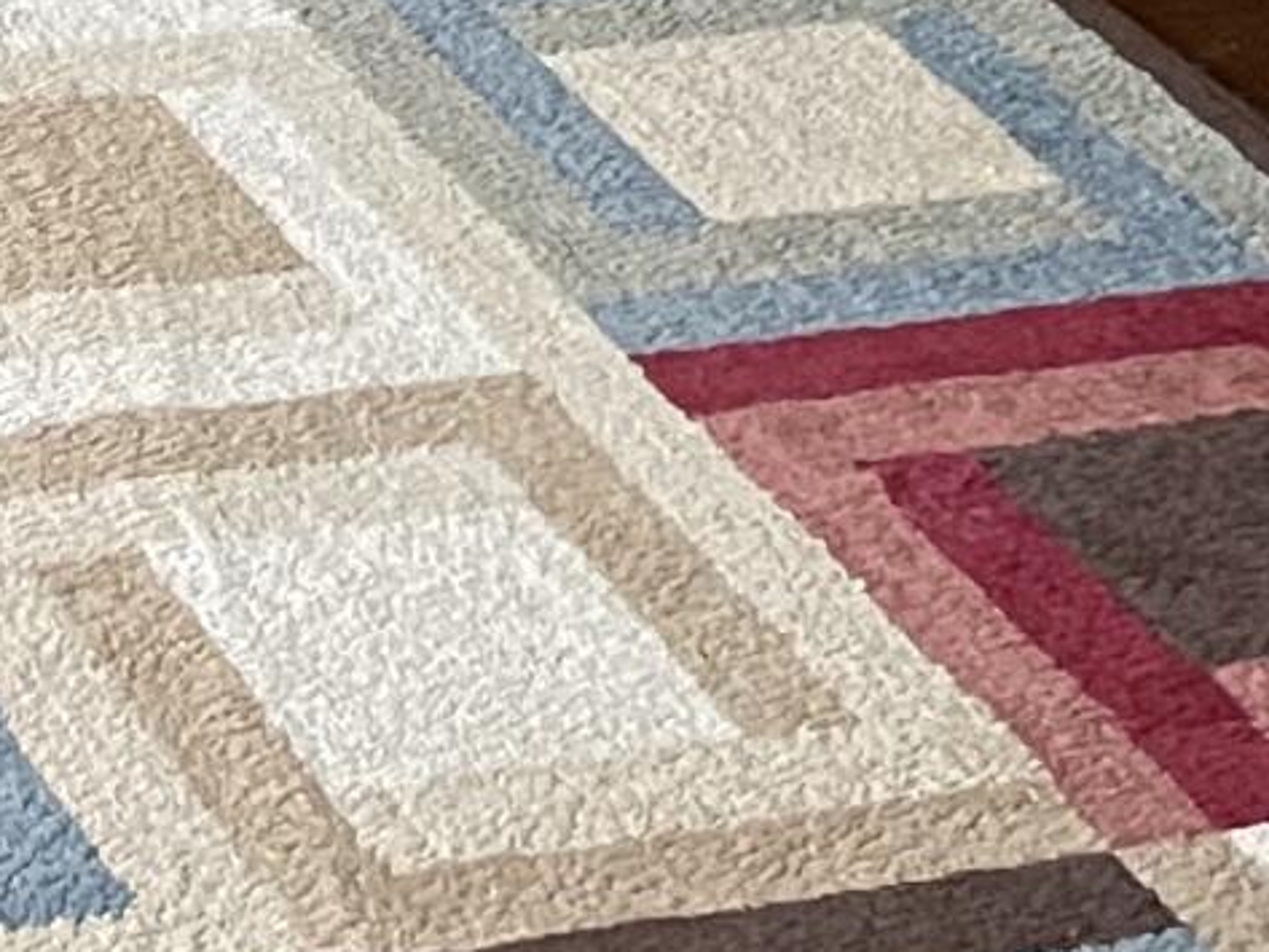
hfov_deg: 11.5
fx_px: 6050
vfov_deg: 8.0
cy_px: -1628
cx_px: -625
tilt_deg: -11.3
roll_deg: -1.6
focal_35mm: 165
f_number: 1.6
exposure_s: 1/60
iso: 400
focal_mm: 4.2
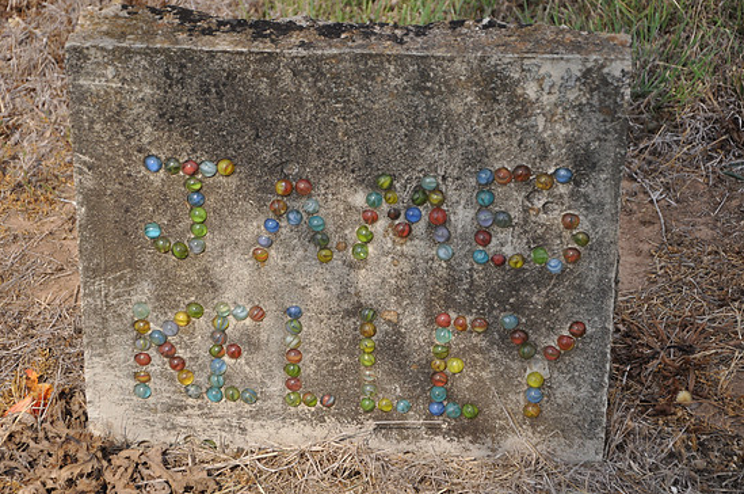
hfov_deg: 18.5
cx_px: 356
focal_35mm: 111
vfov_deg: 12.3
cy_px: 253
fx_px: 2290
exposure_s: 1/500
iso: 400
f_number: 5.3
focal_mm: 70
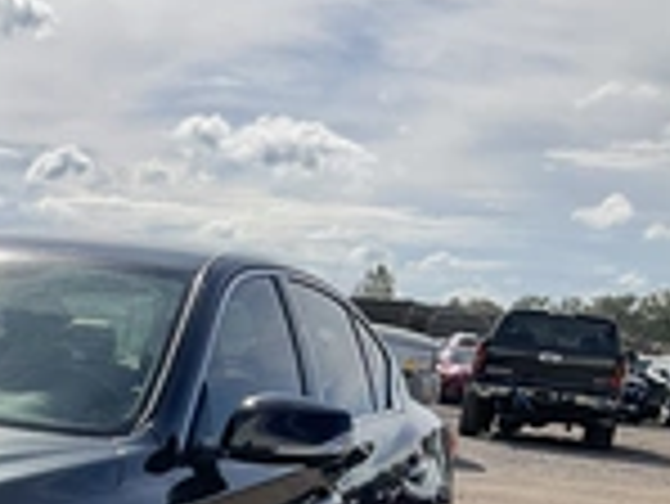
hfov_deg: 22.3
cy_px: 648
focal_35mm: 78
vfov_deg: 17.8
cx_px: -216
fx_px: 1511
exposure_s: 1/2667
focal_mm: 3
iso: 25
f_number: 1.8
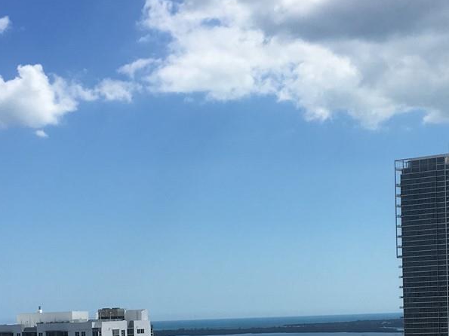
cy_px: 339
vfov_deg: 18.4
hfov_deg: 25.0
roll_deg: +1.3
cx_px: 238
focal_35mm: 78
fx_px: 1012
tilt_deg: -4.4
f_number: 2.2
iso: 25
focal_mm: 4.15
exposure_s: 1/2564
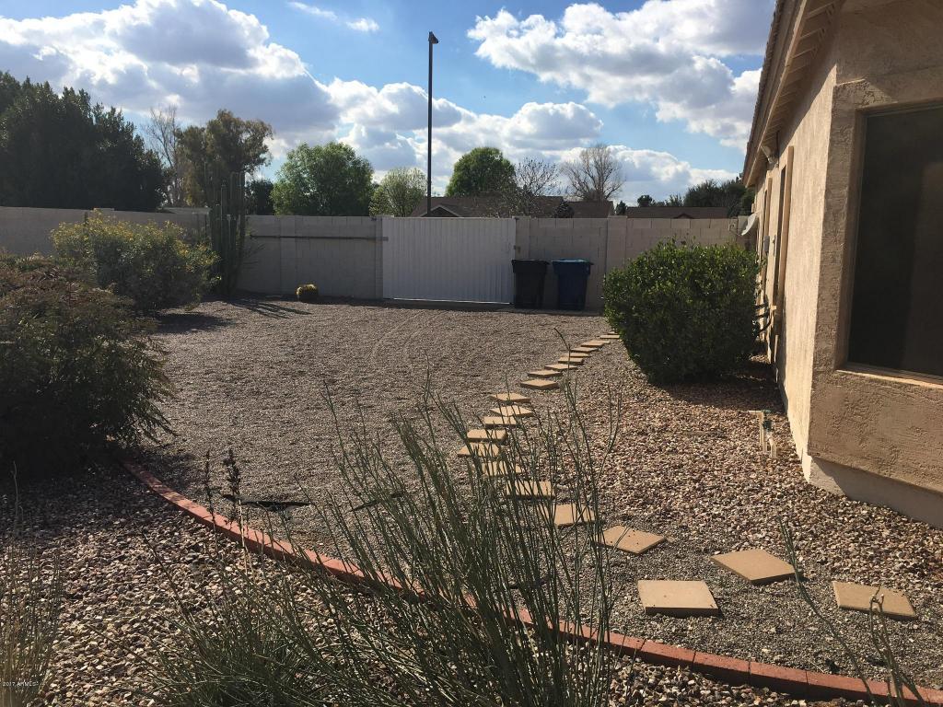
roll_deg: -1.3
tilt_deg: -7.8
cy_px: 354
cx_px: 472
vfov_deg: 48.2
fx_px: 790
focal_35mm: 29
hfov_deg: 61.7
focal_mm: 4.15
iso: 25
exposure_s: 1/2959
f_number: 2.2
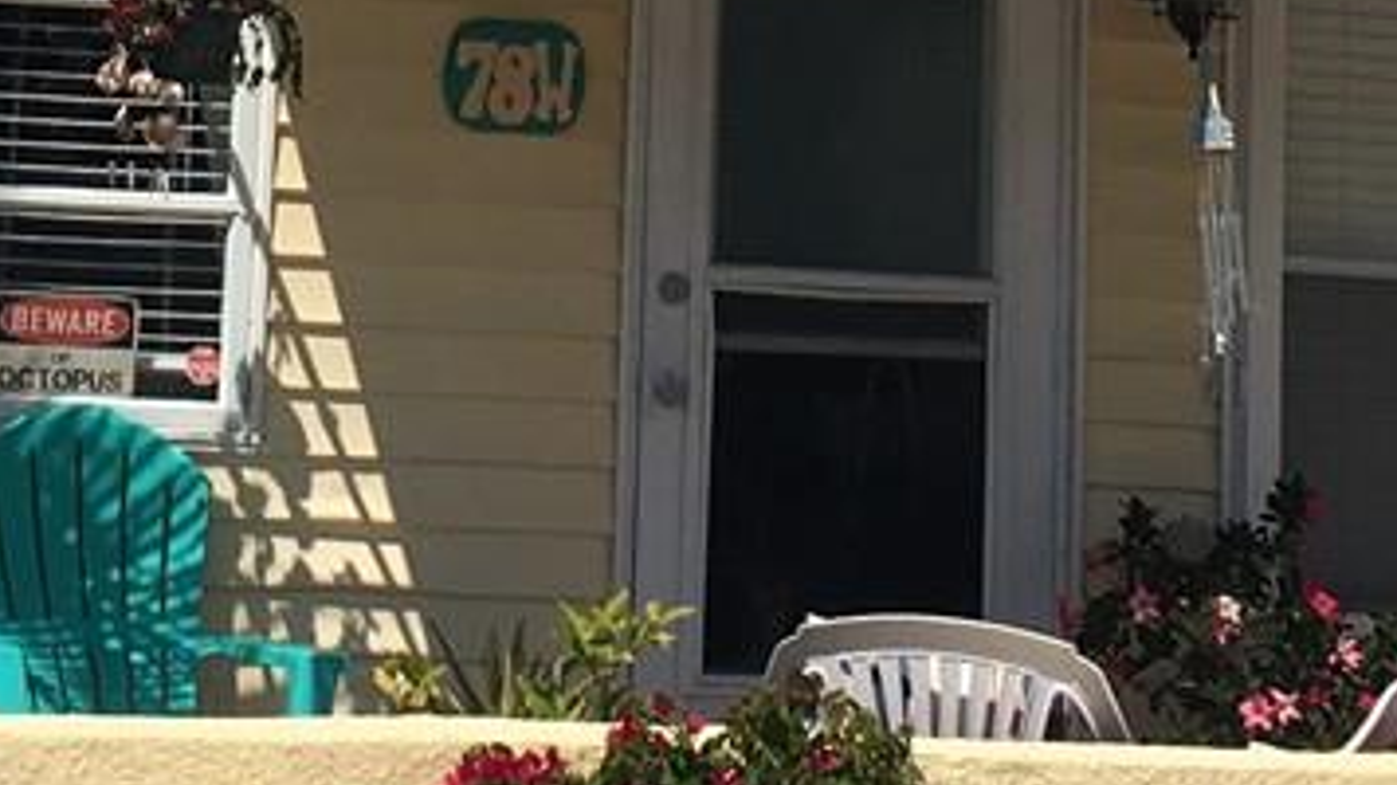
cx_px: 271
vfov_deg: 8.2
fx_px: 5259
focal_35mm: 142
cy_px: -644
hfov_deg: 15.0
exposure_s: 1/3077
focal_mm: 4.15
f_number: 2.2
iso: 25
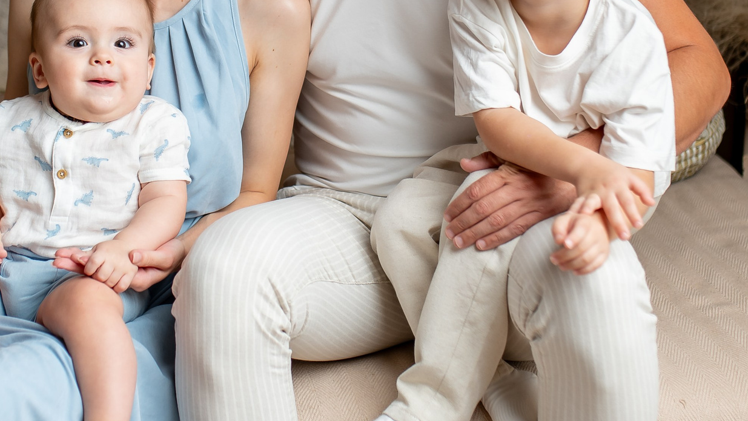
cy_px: 73
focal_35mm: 76
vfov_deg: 15.8
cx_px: 260
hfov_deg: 27.7
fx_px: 1508
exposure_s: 1/200
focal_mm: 35
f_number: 2.5
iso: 125
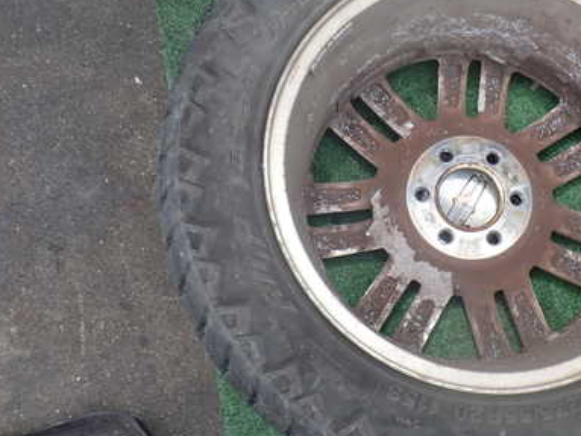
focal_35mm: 47
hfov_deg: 39.3
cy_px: 213
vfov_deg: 30.9
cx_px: 441
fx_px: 789
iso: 100
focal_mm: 5.4
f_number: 3.2
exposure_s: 1/400
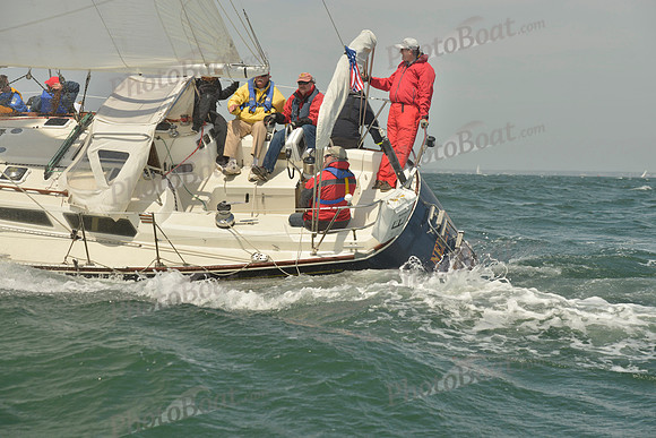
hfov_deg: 27.0
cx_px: 328
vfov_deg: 18.2
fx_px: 1367
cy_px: 219
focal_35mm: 75
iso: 200
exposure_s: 1/1250
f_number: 9
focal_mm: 75
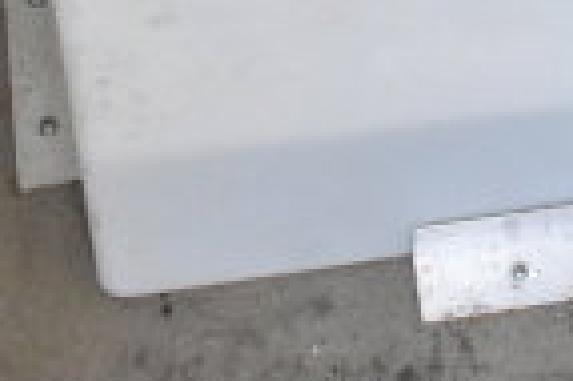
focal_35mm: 160
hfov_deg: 11.9
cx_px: 1030
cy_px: -379
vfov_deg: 8.1
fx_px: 2546
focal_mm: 25
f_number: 7.1
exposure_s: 1/200
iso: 6400
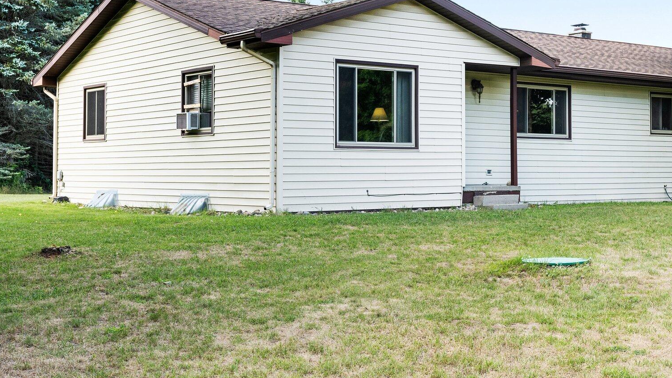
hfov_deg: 36.2
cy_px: 129
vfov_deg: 21.0
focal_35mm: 57
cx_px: 449
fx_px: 1016
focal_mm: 40
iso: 1000
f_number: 8
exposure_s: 1/250
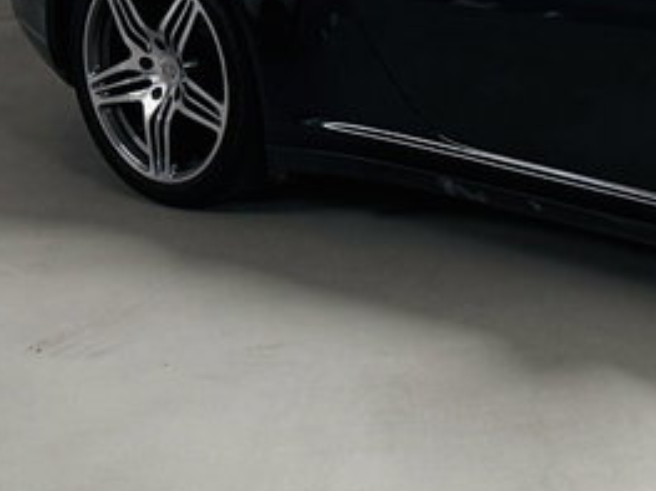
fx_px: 1326
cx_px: 903
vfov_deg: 19.2
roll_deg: +1.6
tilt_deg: -14.4
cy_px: -174
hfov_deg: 23.7
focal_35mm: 70
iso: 250
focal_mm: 6.76
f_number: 1.78
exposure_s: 1/100
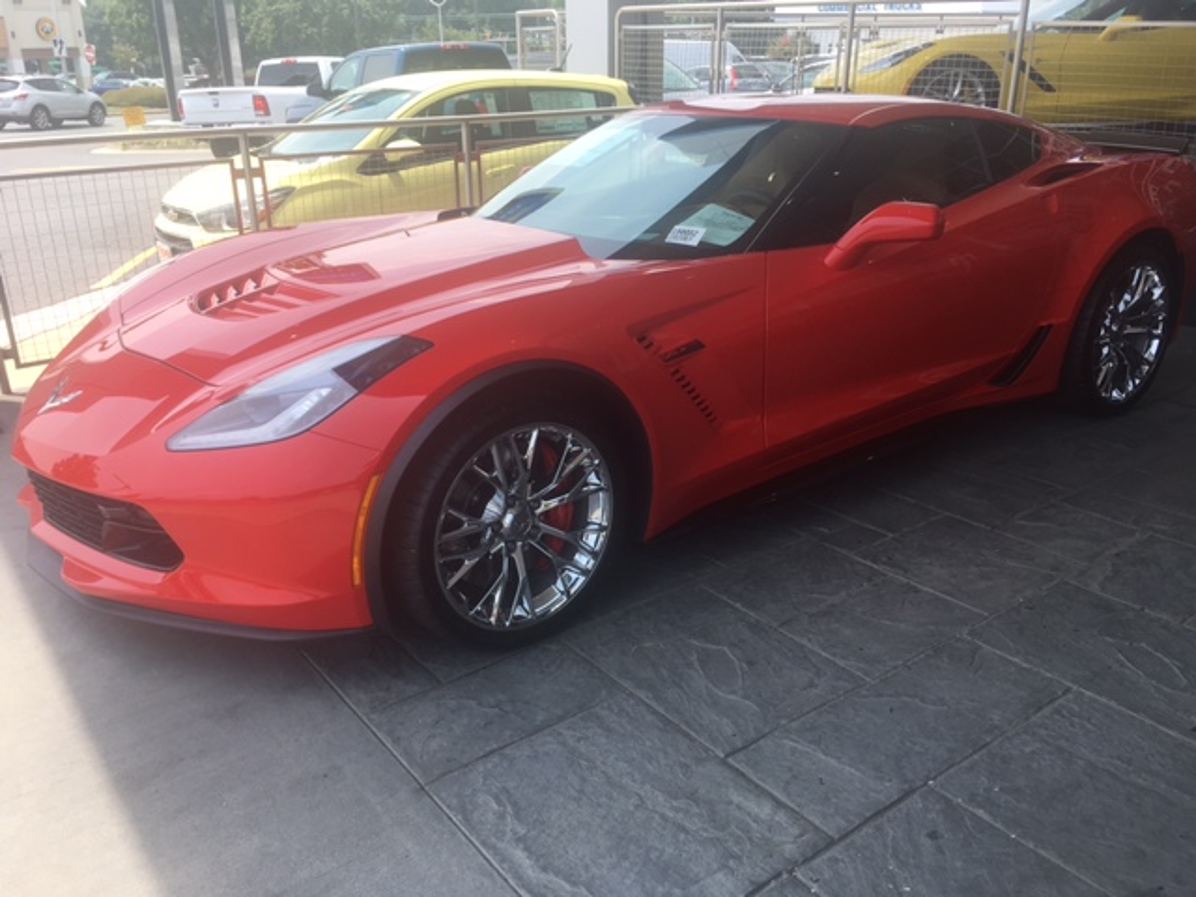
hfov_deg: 61.7
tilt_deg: -21.4
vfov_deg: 48.2
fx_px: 1002
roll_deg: +0.0
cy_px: 448
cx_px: 598
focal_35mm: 29
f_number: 2.2
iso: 25
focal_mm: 4.15
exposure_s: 1/469
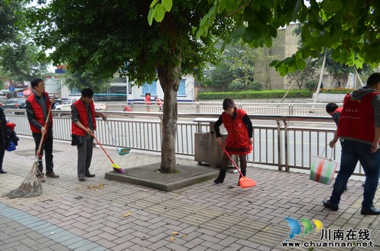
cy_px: 126
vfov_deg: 39.8
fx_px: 348
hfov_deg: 57.3
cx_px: 190
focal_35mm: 33
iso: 320
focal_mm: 22
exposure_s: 1/125
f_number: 5.6
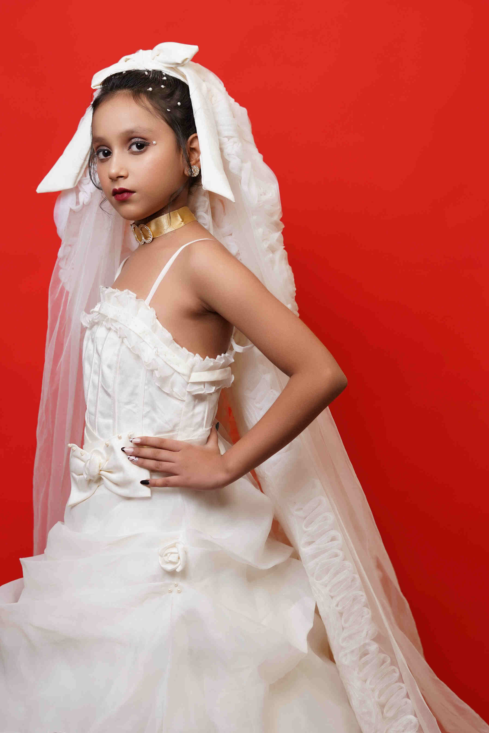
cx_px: 219
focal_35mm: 63
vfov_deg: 31.9
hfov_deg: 21.6
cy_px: 386
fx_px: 1283
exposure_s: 1/250
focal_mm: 50
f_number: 2.8
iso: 320
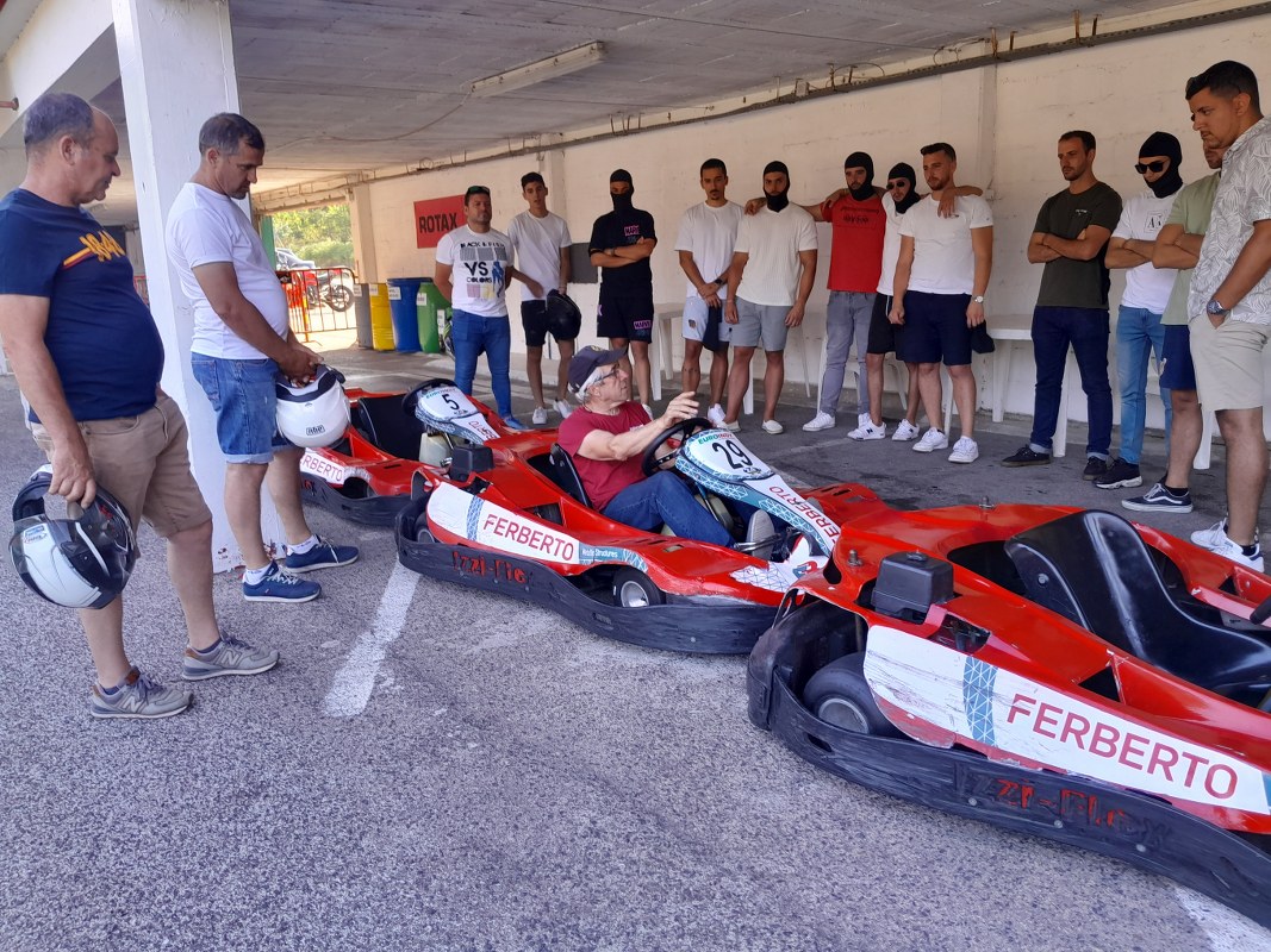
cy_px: 476
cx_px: 636
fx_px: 955
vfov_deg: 53.1
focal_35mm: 26
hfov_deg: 67.3
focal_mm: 3.98
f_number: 1.8
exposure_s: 1/50
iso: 40
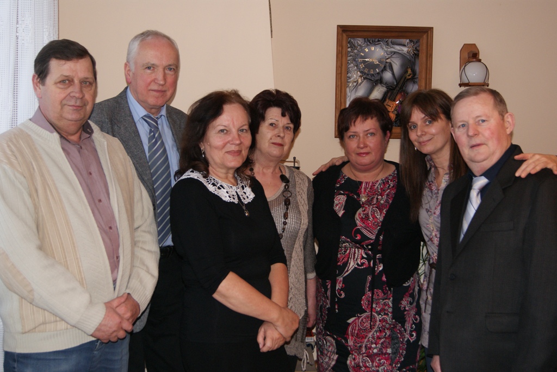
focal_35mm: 52
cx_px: 278
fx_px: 813
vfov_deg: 25.8
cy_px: 186
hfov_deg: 37.8
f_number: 4.5
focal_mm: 35
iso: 400
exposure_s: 1/60
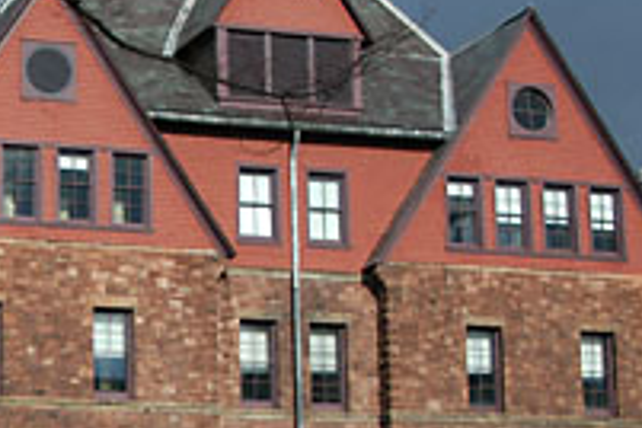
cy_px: 291
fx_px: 2158
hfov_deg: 16.7
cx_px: 42
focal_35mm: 121
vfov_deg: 11.3
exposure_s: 1/750
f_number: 3.8
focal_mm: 28
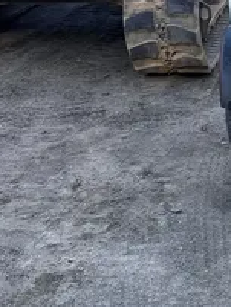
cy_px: 204
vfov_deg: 20.6
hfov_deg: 14.1
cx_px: 395
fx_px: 844
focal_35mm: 95
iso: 64
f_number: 1.6
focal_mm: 5.96
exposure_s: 1/601
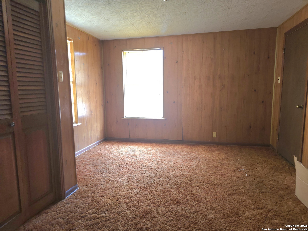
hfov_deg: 73.9
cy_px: 116
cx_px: 154
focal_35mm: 23
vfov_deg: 58.9
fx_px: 205
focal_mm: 6.3
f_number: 1.7
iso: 250
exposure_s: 1/24
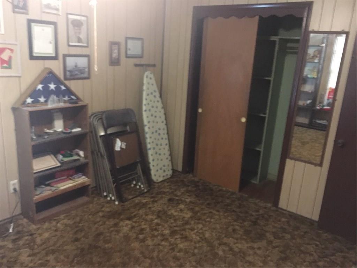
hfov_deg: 61.7
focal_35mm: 29
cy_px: 134
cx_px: 178
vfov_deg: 48.2
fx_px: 299
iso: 500
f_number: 2.2
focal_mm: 4.15
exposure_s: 1/15
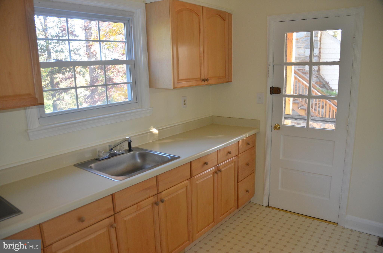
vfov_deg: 47.7
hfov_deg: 67.5
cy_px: 126
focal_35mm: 27
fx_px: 287
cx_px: 192
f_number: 3.5
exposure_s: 1/60
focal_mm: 18
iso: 800
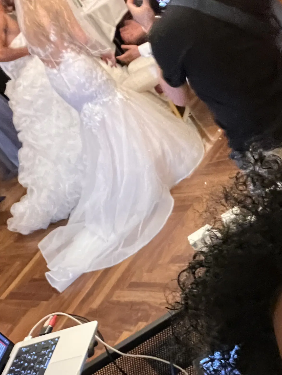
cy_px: 284
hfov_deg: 24.6
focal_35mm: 59
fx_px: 641
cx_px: 201
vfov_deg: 32.1
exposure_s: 1/17
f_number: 2.2
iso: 1250
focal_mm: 2.71
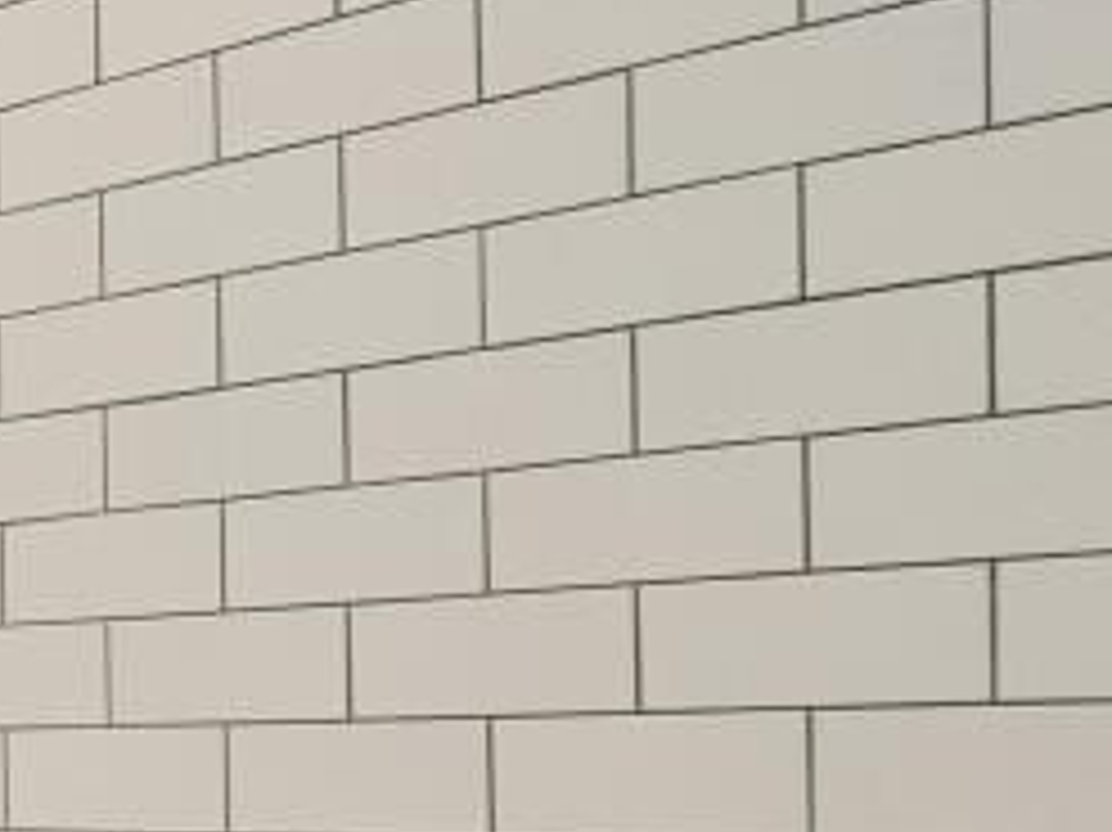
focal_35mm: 54
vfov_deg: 26.0
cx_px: -900
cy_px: 769
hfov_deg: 21.8
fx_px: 1734
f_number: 2.2
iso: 64
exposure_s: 1/50
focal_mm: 2.2
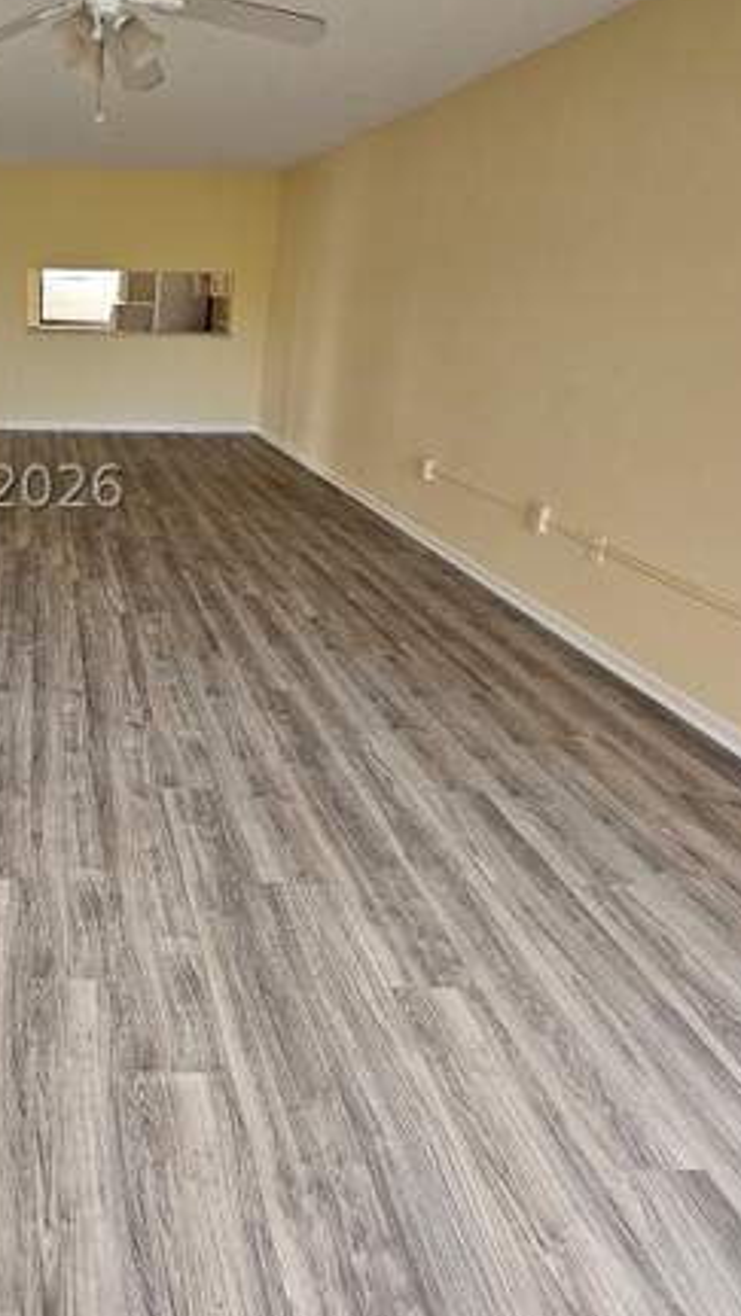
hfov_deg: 47.3
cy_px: 487
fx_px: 734
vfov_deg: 82.1
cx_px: 52
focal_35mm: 21
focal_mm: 2.2
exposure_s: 1/60
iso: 200
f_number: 2.2
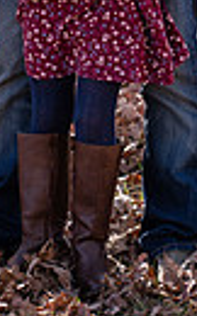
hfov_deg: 4.4
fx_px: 2591
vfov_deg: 6.9
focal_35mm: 301
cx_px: 80
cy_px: -156
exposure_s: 1/250
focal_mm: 85
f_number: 6.3
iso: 250
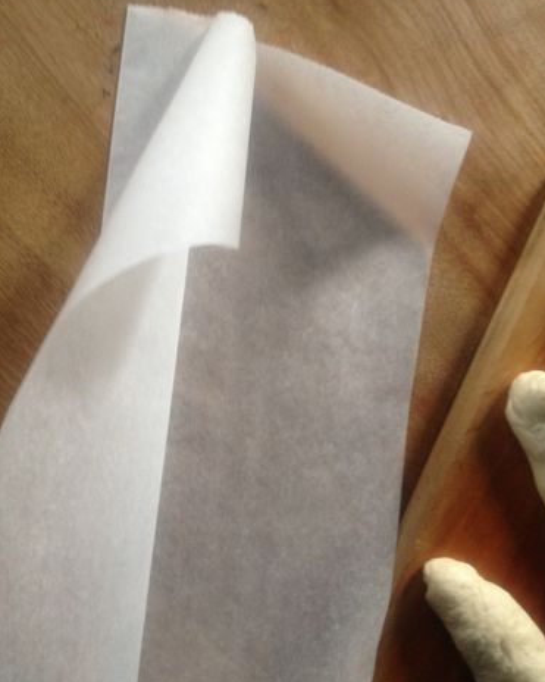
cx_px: 274
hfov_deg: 40.1
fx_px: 746
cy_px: 328
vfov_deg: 49.1
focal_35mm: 37
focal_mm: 4.28
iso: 200
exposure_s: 1/20
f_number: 2.4
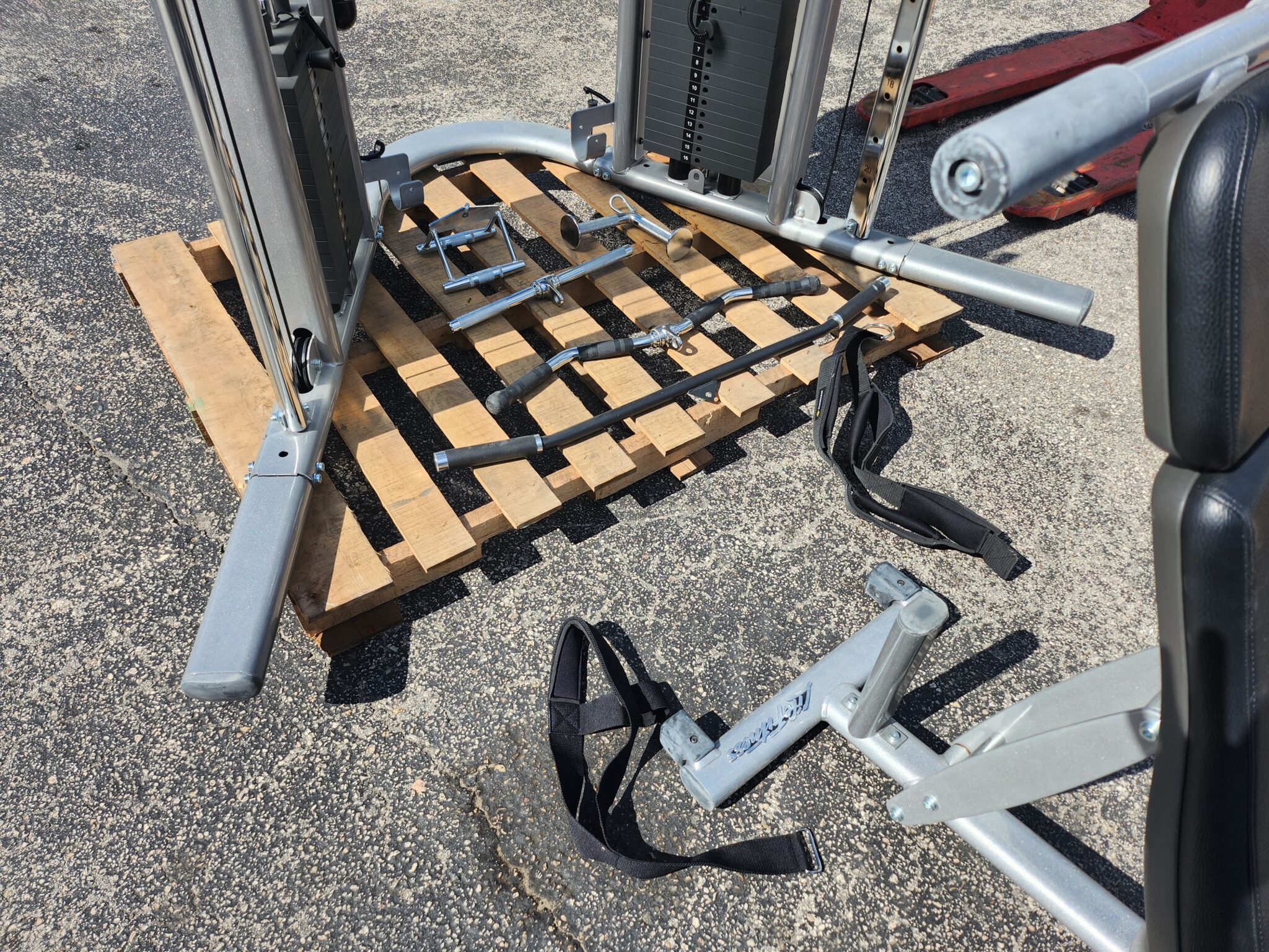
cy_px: 476
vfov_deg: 56.8
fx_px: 880
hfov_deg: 71.6
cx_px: 634
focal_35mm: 24
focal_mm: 5
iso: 50
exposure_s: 1/1941
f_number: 1.8
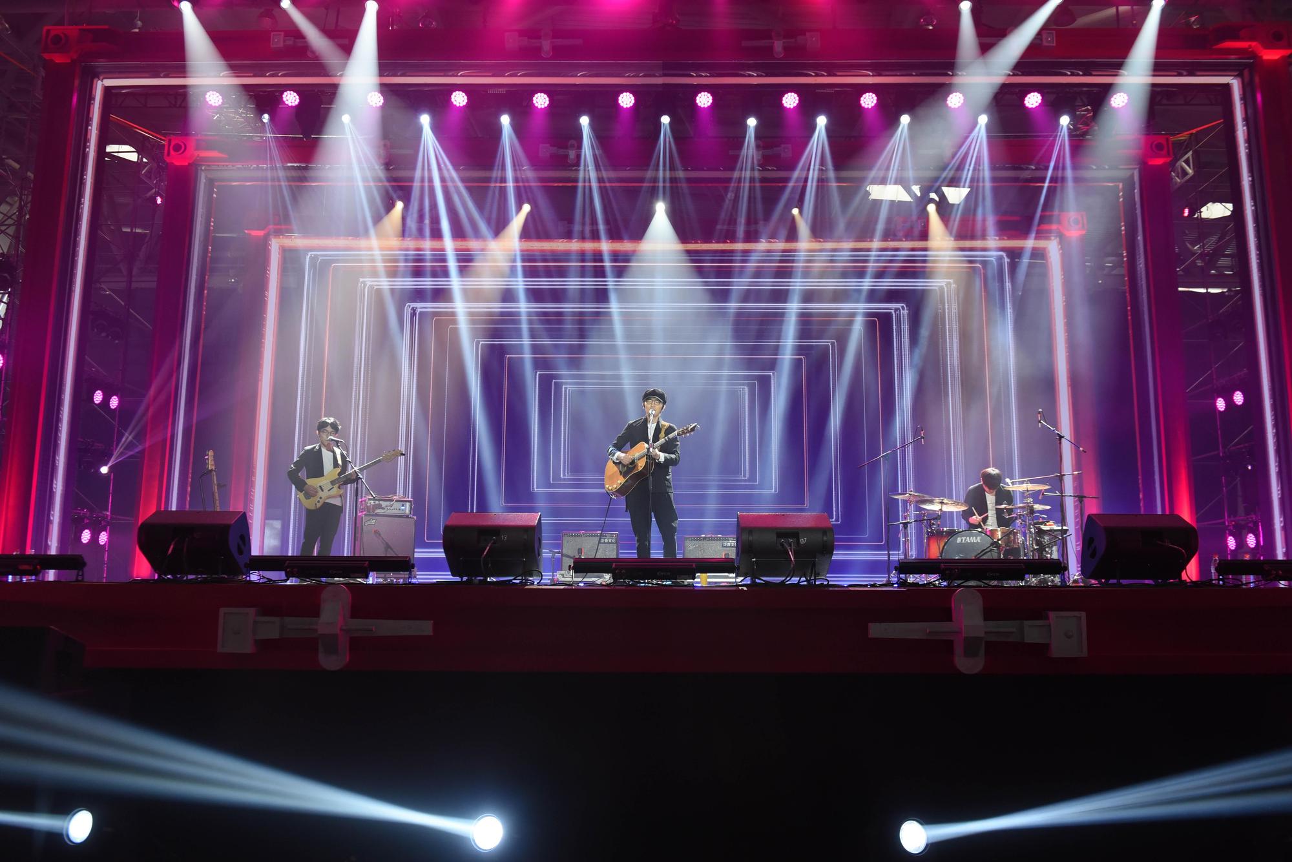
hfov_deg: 65.5
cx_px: 646
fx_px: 1005
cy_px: 431
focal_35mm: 28
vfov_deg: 46.4
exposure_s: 1/125
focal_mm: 28
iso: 1600
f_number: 4
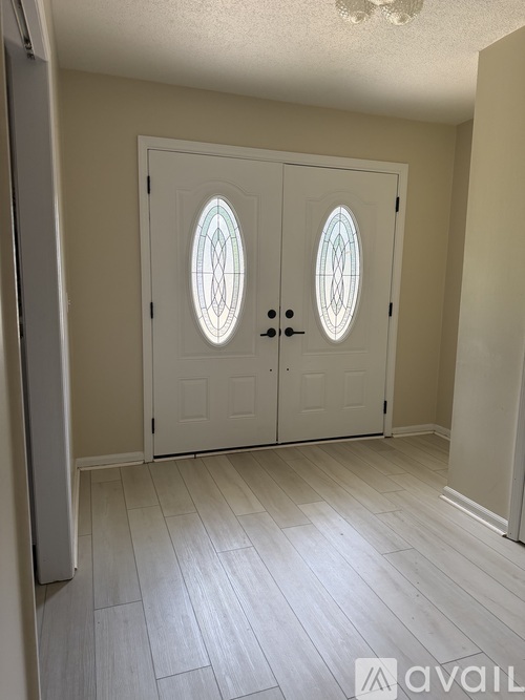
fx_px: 485
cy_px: 350
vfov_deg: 71.6
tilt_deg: -8.9
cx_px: 262
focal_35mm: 24
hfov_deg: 56.8
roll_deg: -0.7
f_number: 1.78
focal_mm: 6.76
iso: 200
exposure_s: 1/132
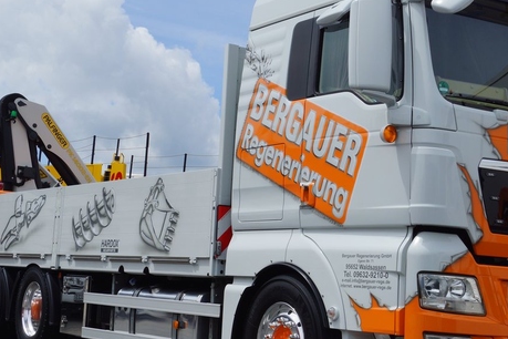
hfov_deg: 29.5
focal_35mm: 68
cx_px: 317
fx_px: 959
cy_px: 158
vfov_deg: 20.0
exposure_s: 1/250
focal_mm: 26
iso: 100
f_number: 13
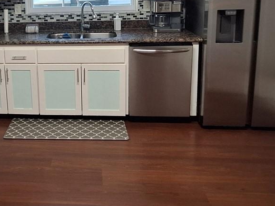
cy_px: 28
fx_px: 286
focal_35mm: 36
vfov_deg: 37.5
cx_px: 56
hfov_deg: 48.5
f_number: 2.2
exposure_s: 1/40
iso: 64
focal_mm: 1.74
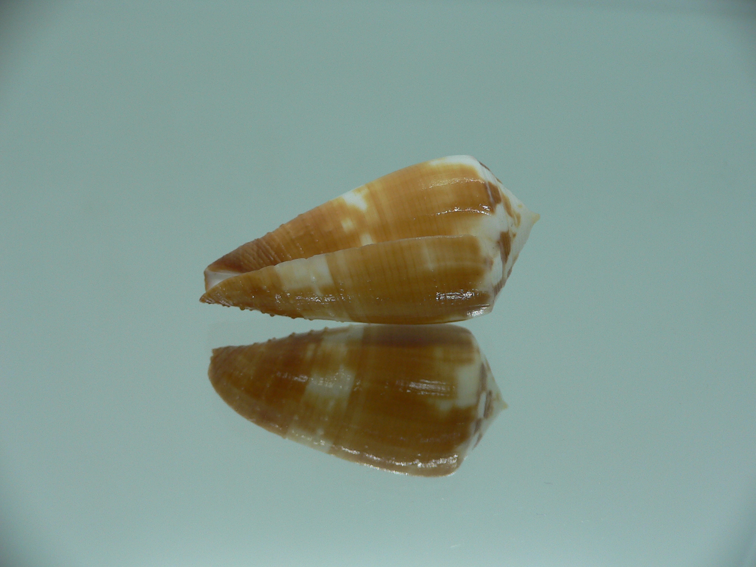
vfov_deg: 40.7
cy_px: 284
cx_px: 378
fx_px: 764
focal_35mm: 35
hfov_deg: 52.6
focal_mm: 4.6
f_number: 2.8
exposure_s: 1/60
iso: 80
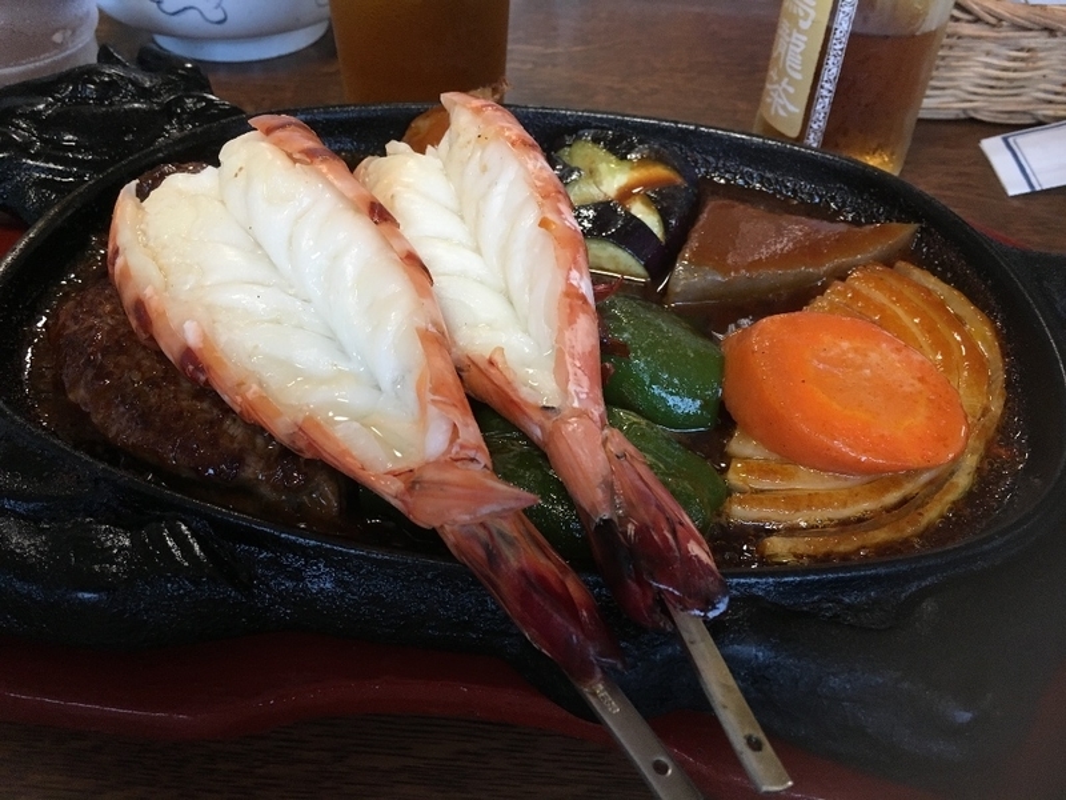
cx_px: 533
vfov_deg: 48.2
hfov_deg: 61.7
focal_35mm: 29
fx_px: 893
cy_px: 400
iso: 125
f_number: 2.2
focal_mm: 4.15
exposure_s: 1/30
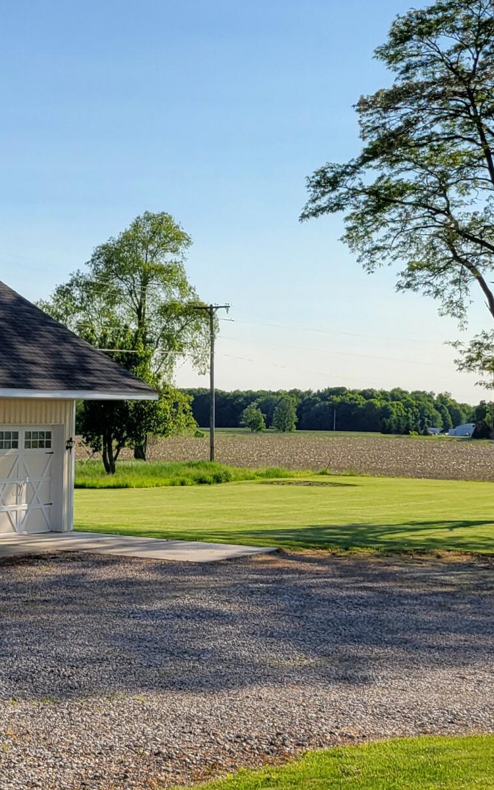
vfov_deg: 29.7
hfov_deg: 17.4
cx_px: -195
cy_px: 467
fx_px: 1486
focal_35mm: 69
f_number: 1.8
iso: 40
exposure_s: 1/2259
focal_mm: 5.4
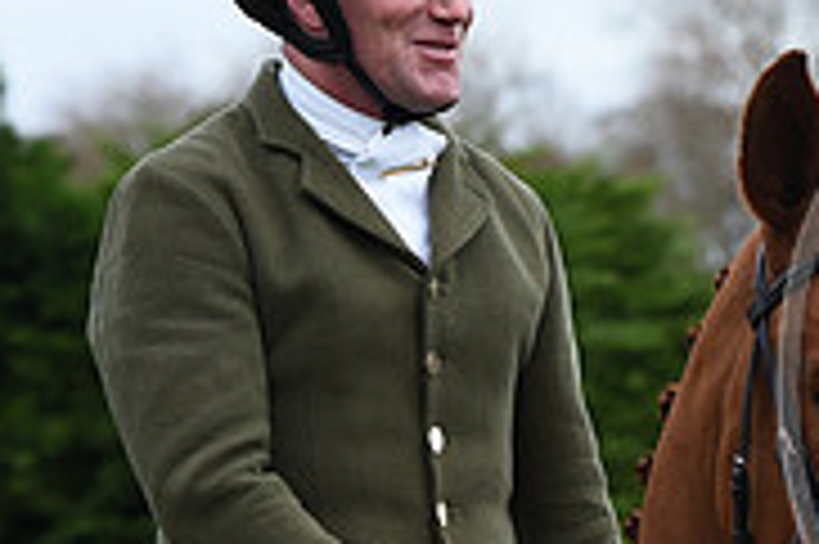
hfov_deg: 5.7
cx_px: 1192
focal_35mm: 356
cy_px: 324
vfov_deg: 3.9
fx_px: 8092
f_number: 5.6
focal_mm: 112
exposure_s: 1/500
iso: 640
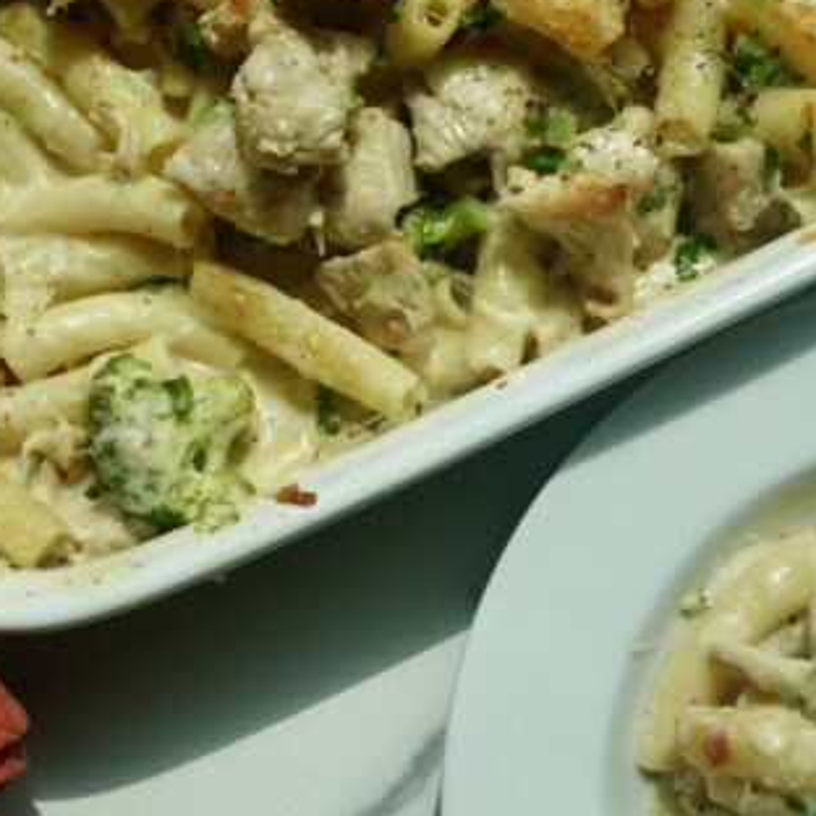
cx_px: 413
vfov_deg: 36.0
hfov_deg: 36.1
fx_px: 1253
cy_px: 353
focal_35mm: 47
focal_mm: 12.27
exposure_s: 1/100
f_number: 4
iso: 125
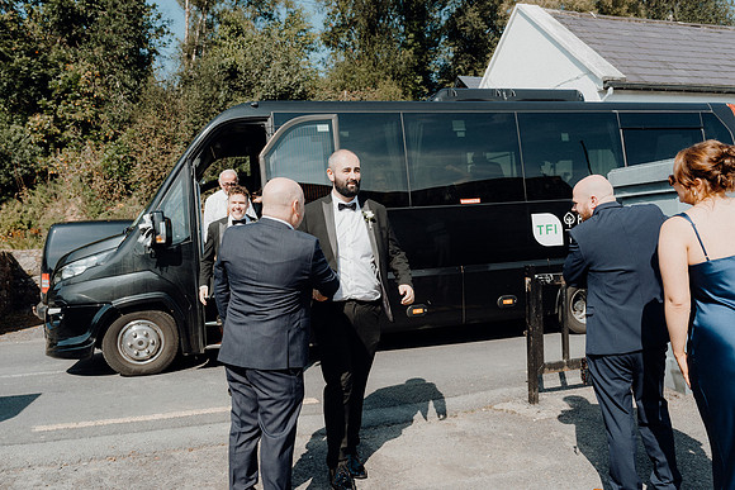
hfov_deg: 61.9
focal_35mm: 30
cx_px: 368
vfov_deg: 43.6
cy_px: 245
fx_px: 613
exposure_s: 1/1000
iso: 125
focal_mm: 30
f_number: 3.5
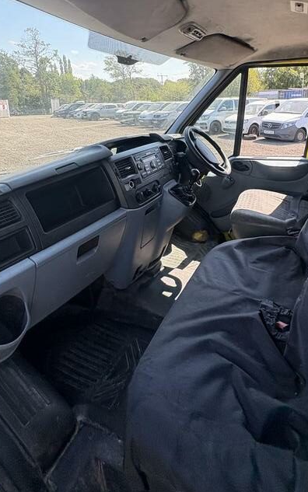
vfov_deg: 80.1
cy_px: 173
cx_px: 188
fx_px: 282
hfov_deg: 56.8
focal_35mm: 21
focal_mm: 2.22
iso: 50
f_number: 2.2
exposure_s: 1/329
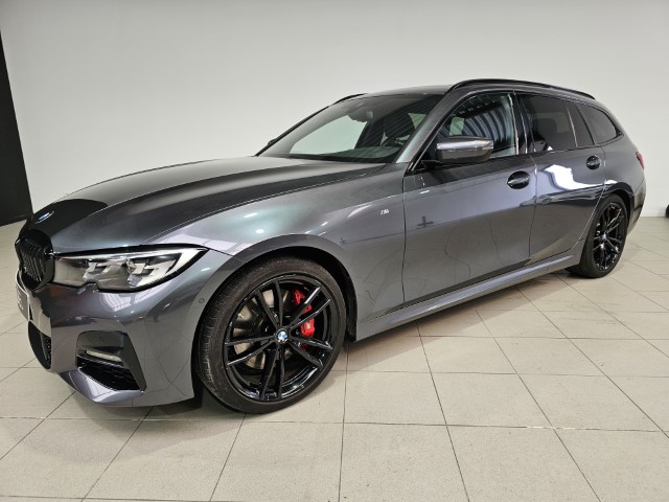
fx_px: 445
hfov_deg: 73.9
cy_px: 251
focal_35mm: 23
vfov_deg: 58.9
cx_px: 334
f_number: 1.7
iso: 80
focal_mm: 6.3
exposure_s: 1/180
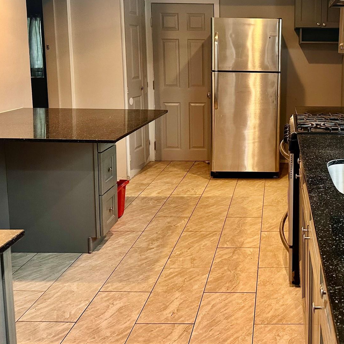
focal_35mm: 40
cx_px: 272
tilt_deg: -6.1
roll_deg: -0.5
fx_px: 450
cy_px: 104
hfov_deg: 40.3
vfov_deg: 41.1
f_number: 1.78
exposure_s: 1/60
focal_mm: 6.86
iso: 200
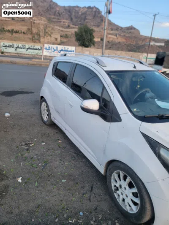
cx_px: 84
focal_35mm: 24
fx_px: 156
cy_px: 112
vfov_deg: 71.6
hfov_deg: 56.8
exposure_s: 1/120
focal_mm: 6.7
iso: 100
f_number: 1.8
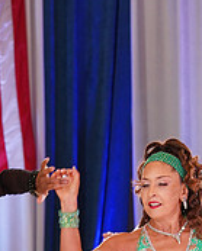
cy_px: 413
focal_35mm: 330
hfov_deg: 4.7
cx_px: 56
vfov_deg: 5.8
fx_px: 2460
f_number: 5
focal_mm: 105
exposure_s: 1/160
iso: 1600
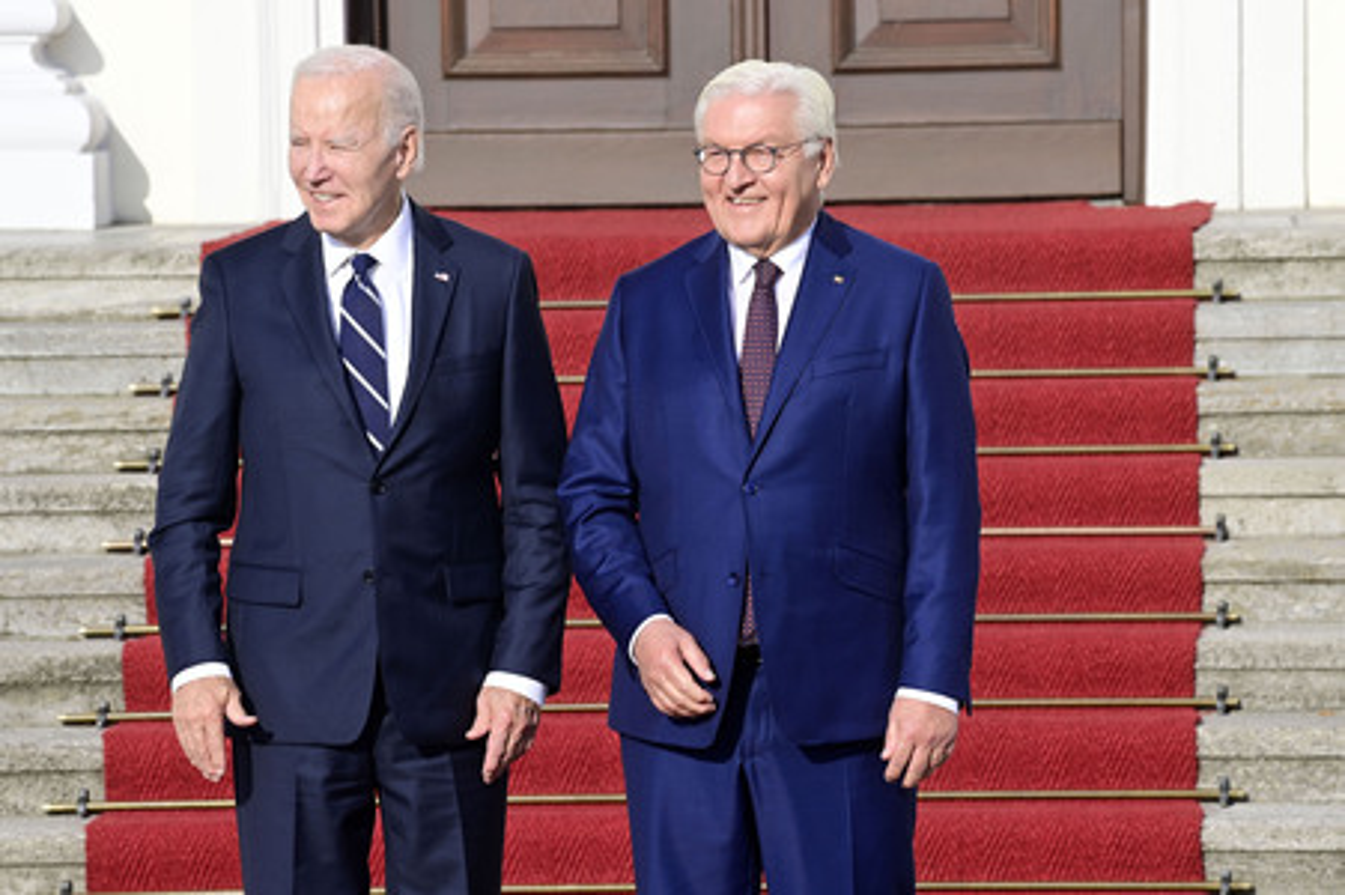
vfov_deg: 4.7
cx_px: 672
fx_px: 10826
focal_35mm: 290
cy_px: 448
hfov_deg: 7.1
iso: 400
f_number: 13
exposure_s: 1/320
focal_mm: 290
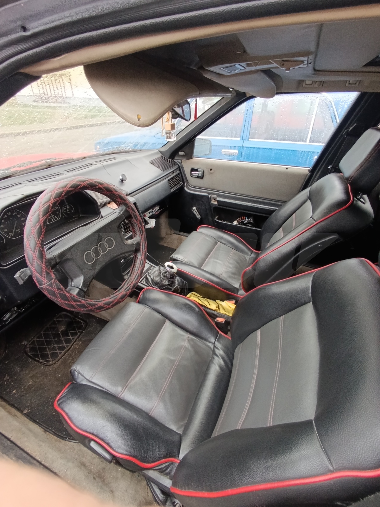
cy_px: 254
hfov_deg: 78.1
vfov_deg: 94.5
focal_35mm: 16
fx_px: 234
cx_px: 190
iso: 200
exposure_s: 1/50
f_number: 2.2
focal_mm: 1.65
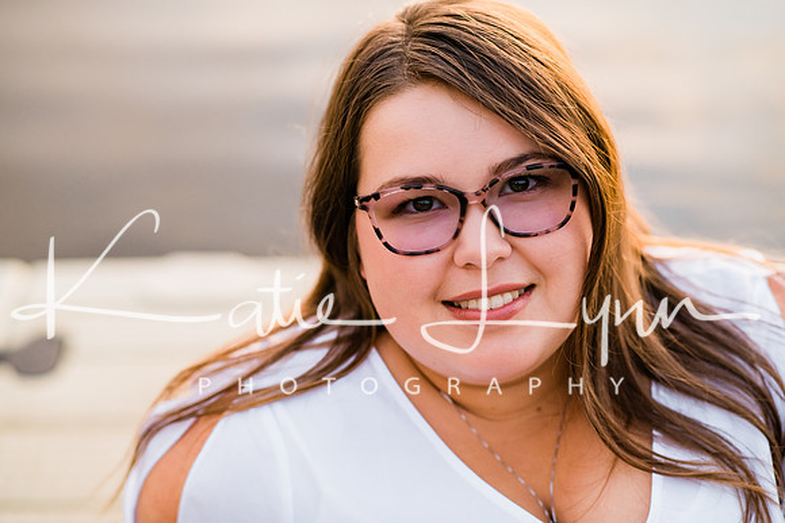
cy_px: 262
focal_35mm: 85
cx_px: 392
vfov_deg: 16.1
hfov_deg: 23.9
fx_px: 1854
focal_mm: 85
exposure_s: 1/320
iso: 800
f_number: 2.8
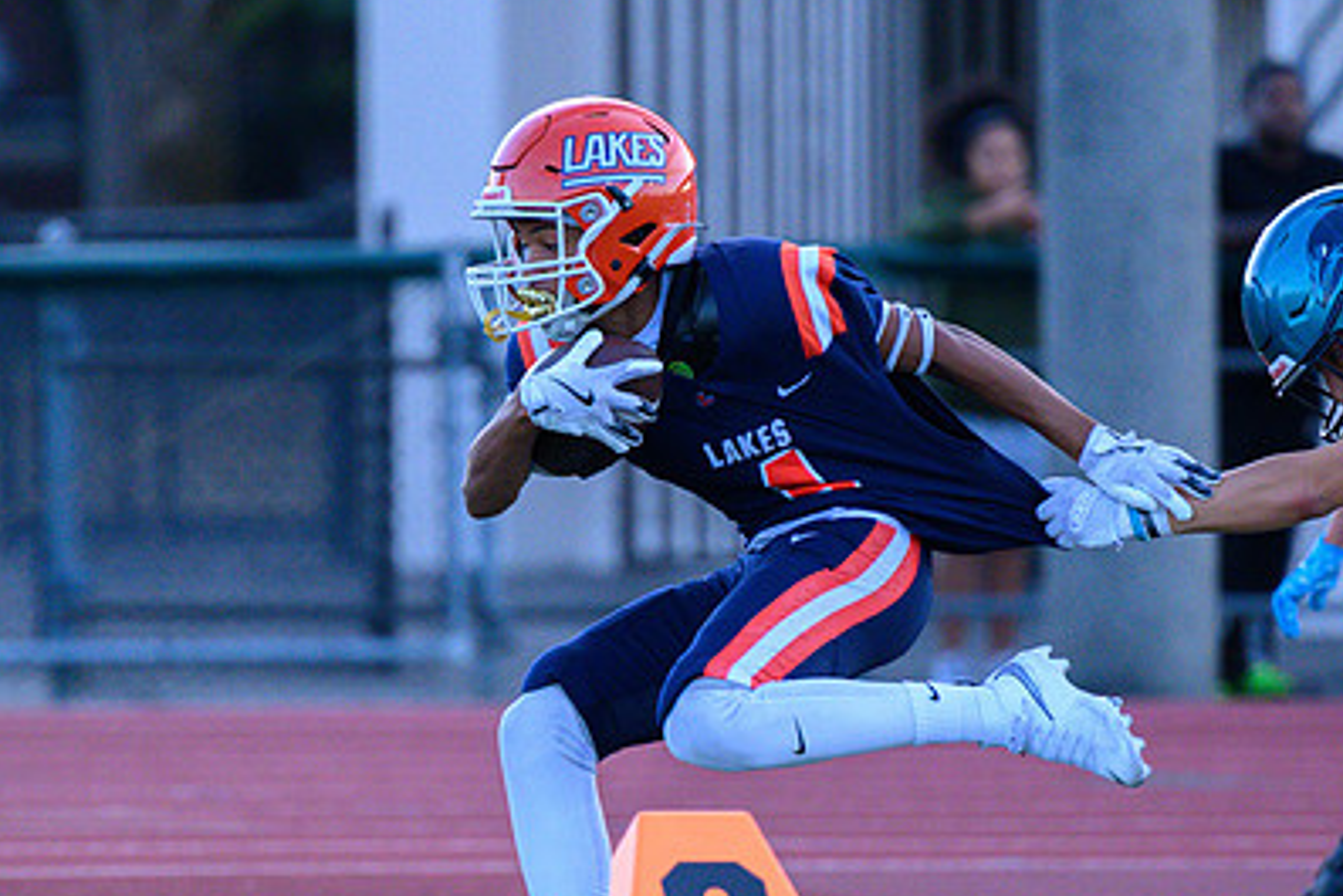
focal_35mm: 535
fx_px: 19965
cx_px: 679
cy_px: 555
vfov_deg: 2.6
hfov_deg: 3.9
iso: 2800
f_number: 4
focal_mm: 280
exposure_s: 1/1600
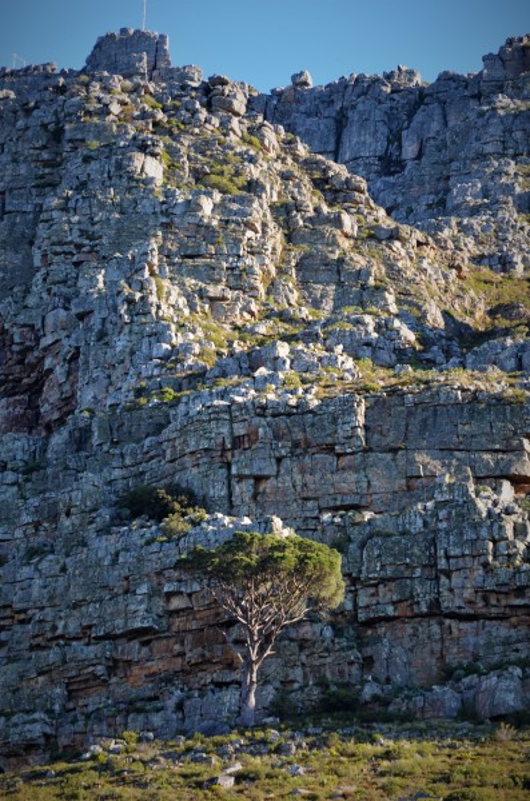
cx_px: 265
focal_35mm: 183
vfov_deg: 11.3
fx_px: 4062
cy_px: 400
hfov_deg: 7.5
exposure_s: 1/200
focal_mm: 122
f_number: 7.1
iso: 200
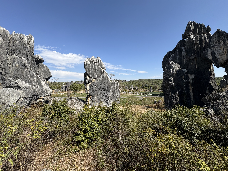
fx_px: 92
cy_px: 86
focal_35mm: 14
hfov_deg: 102.1
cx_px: 114
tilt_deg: +0.9
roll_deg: +1.4
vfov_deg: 85.7
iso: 50
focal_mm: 2.22
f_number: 2.2
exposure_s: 1/1880
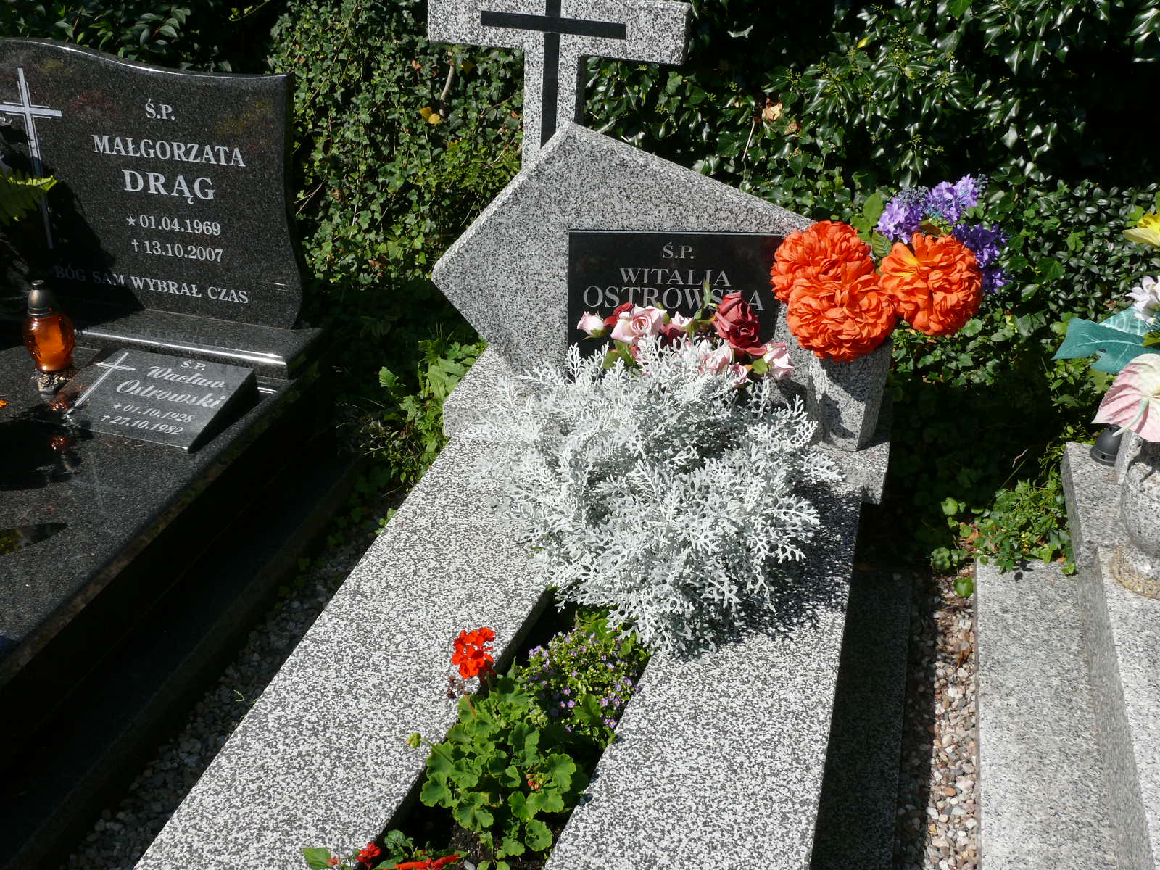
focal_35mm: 35
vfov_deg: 40.7
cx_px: 580
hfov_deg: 52.6
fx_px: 1173
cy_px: 435
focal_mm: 7.4
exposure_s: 1/400
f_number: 6.3
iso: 100
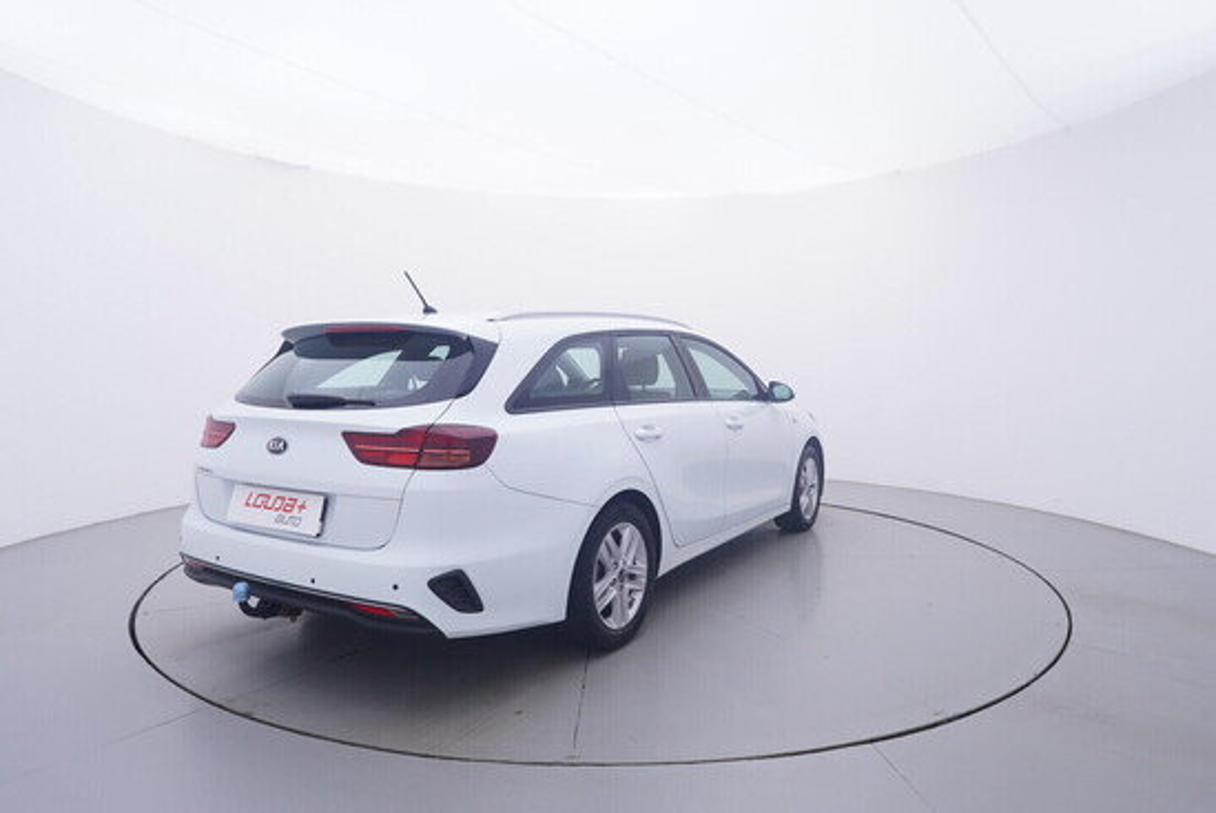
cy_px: 406
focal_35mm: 22
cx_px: 608
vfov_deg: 56.2
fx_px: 761
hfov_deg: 77.3
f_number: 5
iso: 200
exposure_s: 1/80
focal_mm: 15
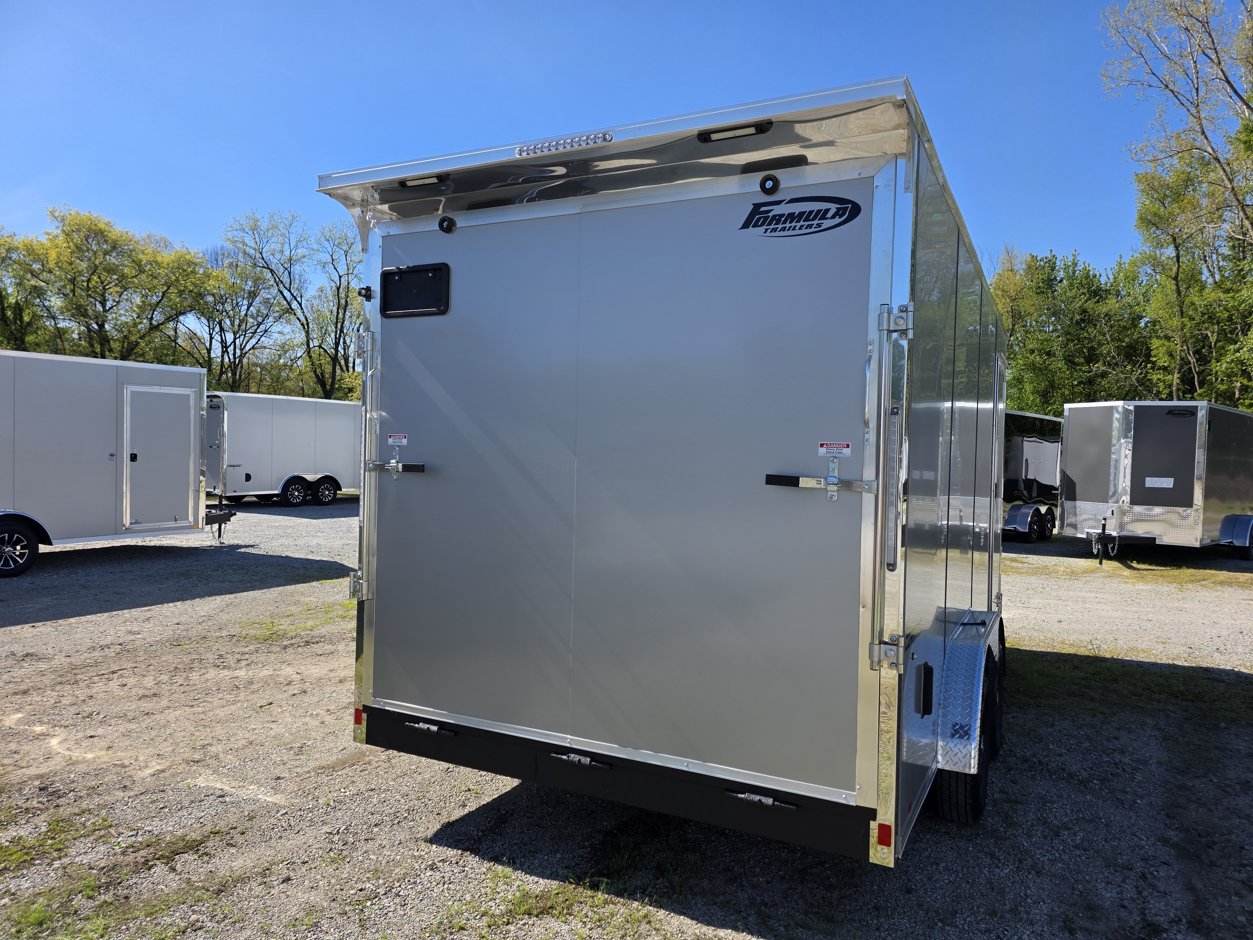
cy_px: 470
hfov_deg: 73.9
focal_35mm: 23
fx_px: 833
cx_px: 626
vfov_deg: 58.9
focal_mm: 6.3
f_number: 1.7
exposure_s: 1/4766
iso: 80
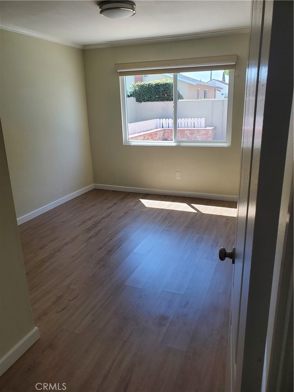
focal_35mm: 26
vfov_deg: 67.3
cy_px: 196
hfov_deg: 53.1
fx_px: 294
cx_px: 147
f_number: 2.4
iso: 50
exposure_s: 1/120
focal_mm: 4.3
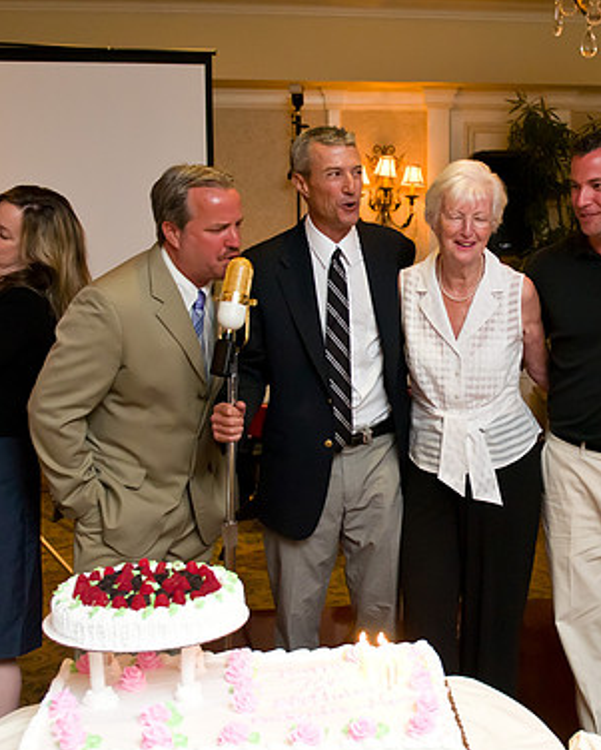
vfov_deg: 36.0
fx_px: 1156
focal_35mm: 52
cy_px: 382
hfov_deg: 28.6
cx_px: 463
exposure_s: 1/160
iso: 1250
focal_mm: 24
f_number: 3.2
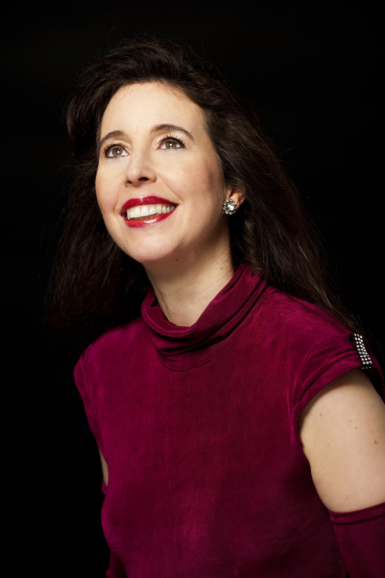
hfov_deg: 11.0
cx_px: 192
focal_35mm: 125
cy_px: 289
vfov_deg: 16.4
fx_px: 2007
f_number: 8
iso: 100
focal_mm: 125
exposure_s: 1/125
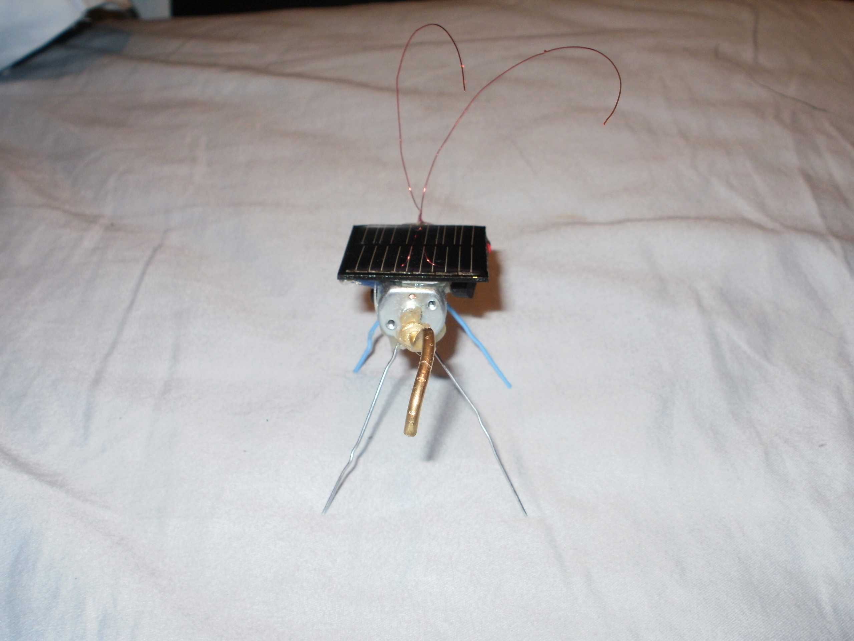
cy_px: 320
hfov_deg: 42.9
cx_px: 427
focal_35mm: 44
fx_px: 1086
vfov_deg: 32.9
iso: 125
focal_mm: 7.7
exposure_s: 1/30
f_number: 4
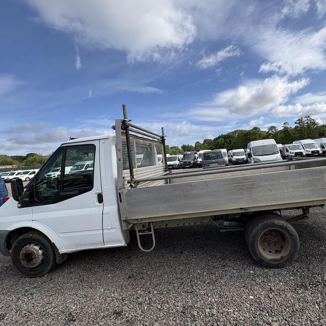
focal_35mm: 17
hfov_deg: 81.9
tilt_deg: +0.7
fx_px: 181
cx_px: 210
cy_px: 160
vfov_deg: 84.0
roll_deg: +3.7
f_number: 2.2
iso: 40
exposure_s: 1/1789
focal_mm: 2.22
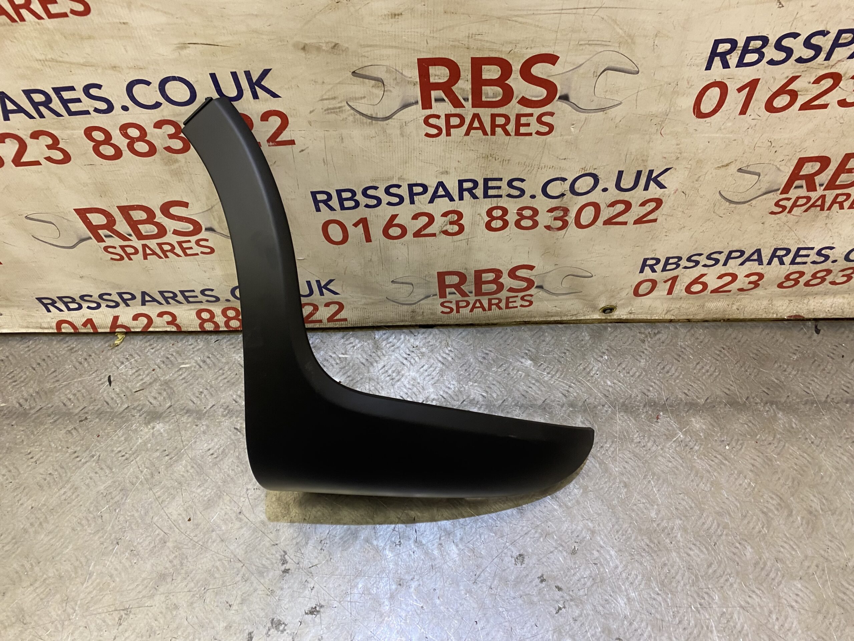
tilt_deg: -55.4
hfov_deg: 67.3
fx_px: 641
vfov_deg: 53.1
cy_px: 320
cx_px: 427
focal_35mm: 26
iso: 100
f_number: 1.8
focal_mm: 4.25
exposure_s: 1/50
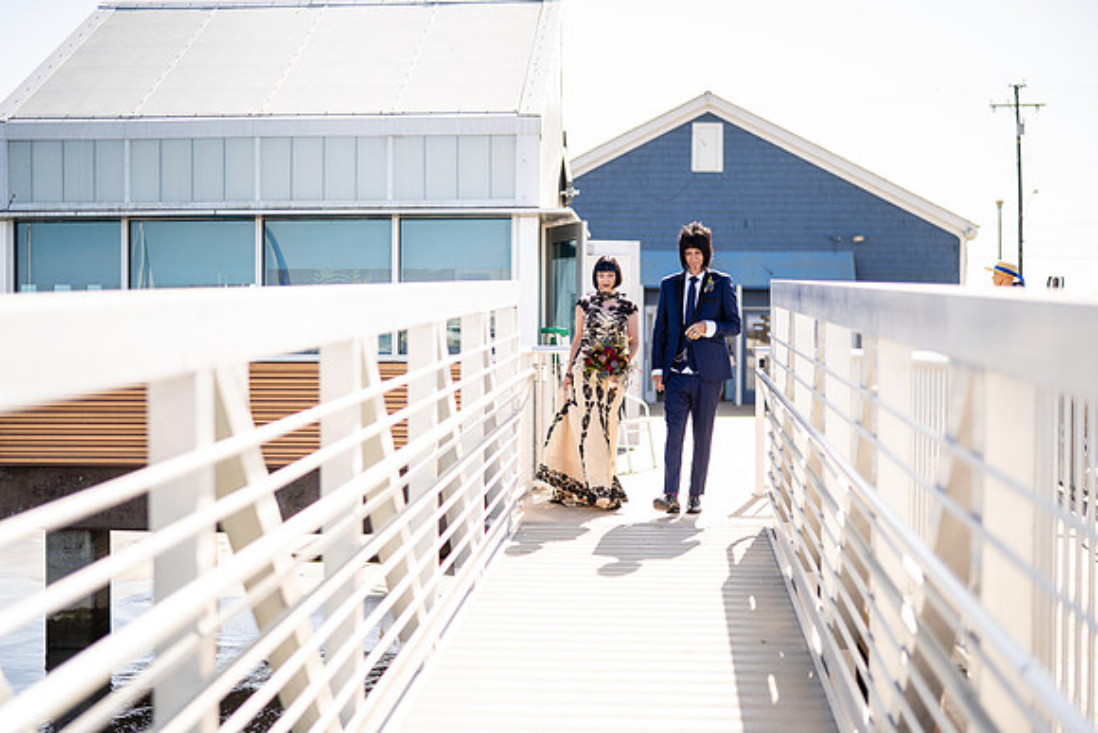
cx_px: 549
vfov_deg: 27.0
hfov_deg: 39.6
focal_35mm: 50
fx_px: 1525
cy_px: 366
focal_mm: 50
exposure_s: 1/6400
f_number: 1.4
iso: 200
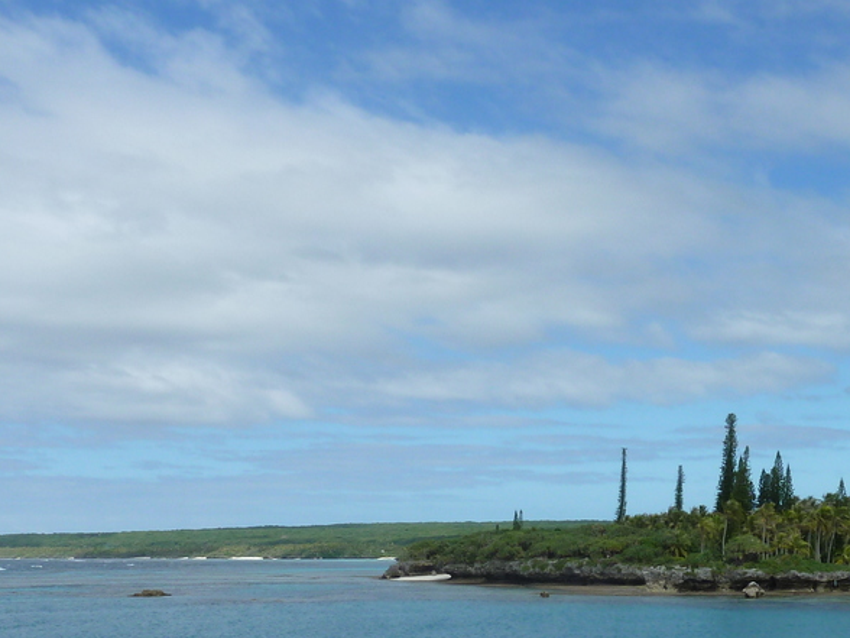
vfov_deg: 27.2
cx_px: 484
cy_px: 613
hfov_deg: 37.4
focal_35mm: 51
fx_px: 1252
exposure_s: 1/500
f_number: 5
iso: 80
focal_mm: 4.1
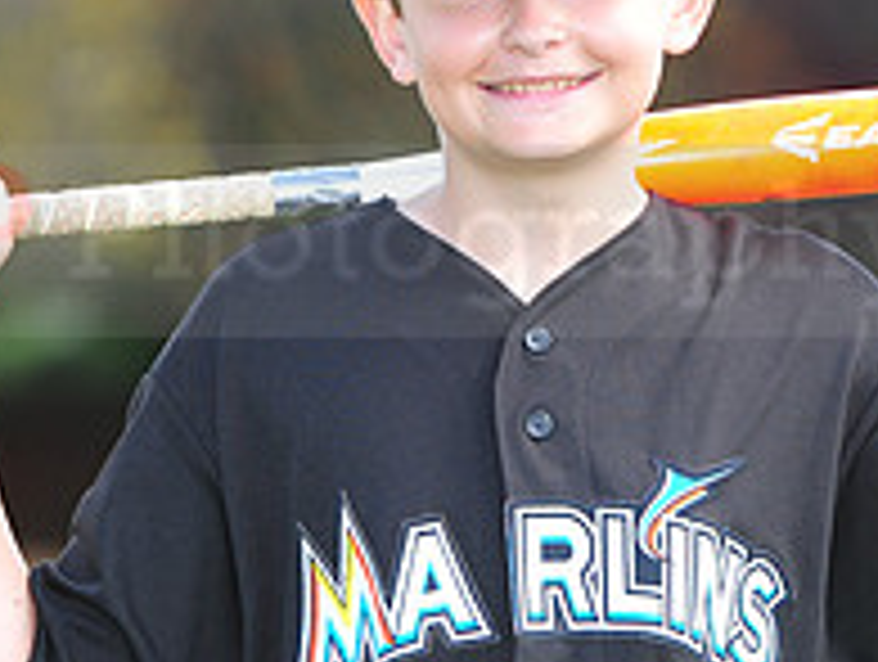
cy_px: 203
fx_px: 9783
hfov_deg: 5.1
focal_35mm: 385
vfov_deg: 3.9
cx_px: 378
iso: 250
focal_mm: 135
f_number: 4.5
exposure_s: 1/320
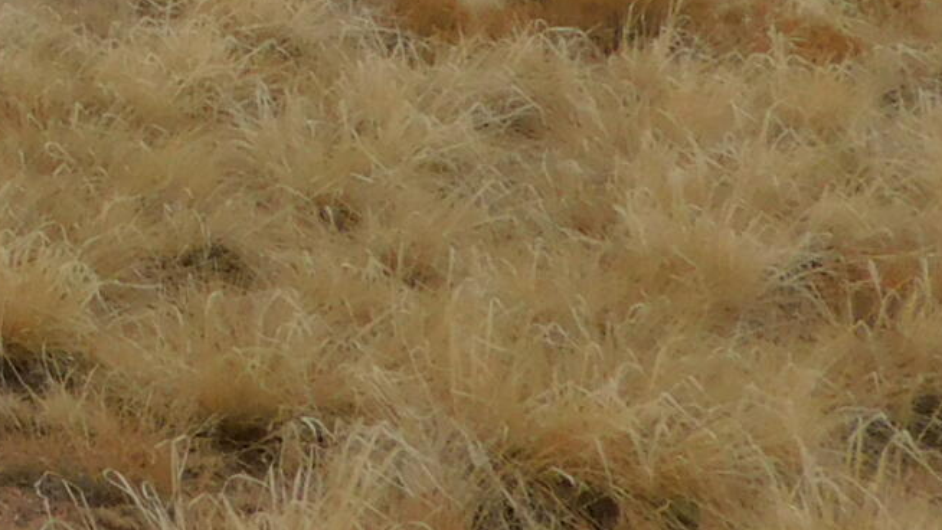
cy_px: -693
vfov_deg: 7.6
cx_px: -1177
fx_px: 3747
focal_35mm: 150
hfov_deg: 12.1
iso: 125
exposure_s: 1/1250
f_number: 3.2
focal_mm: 5.3
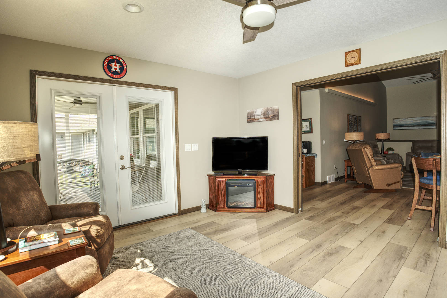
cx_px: 224
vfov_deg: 64.6
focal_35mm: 19
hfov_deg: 86.9
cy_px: 149
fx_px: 236
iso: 100
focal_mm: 19
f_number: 9
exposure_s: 1/60
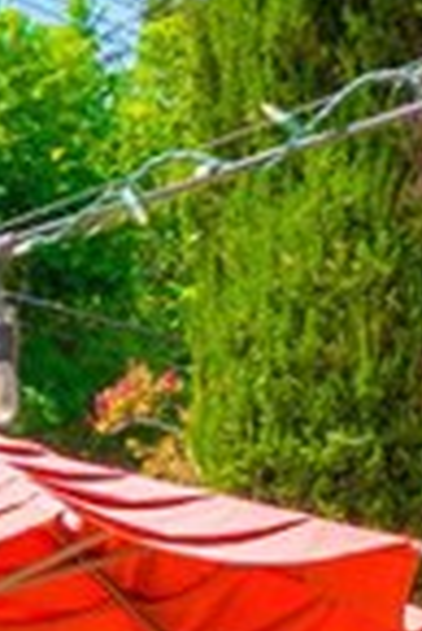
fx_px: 1859
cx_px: -513
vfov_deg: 17.5
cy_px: 918
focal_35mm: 106
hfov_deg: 11.3
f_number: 7.1
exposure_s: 1/200
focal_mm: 10
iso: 100
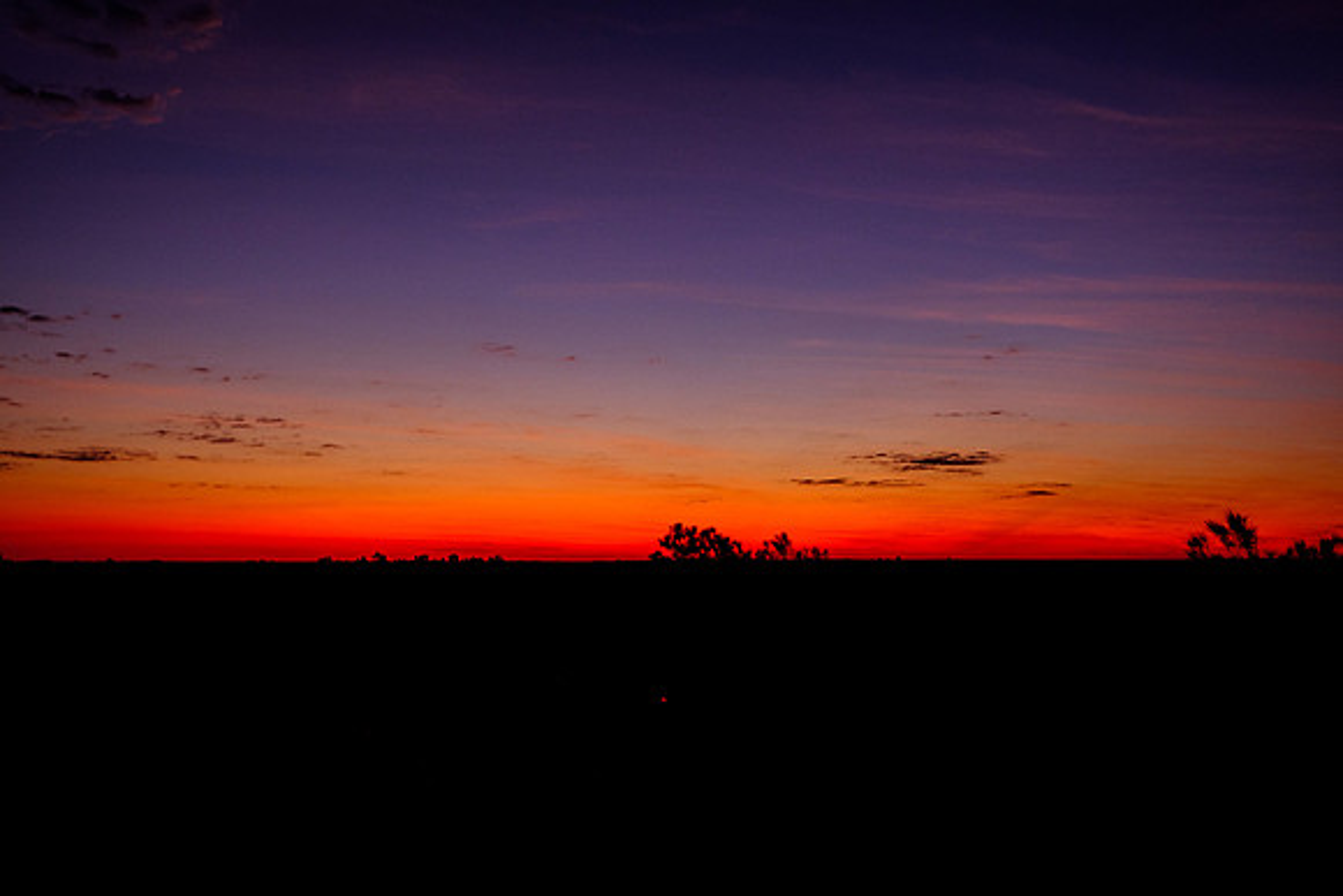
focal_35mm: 36
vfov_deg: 36.9
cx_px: 672
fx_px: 1343
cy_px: 448
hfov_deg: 53.1
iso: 1000
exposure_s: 1/9
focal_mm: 24
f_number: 4
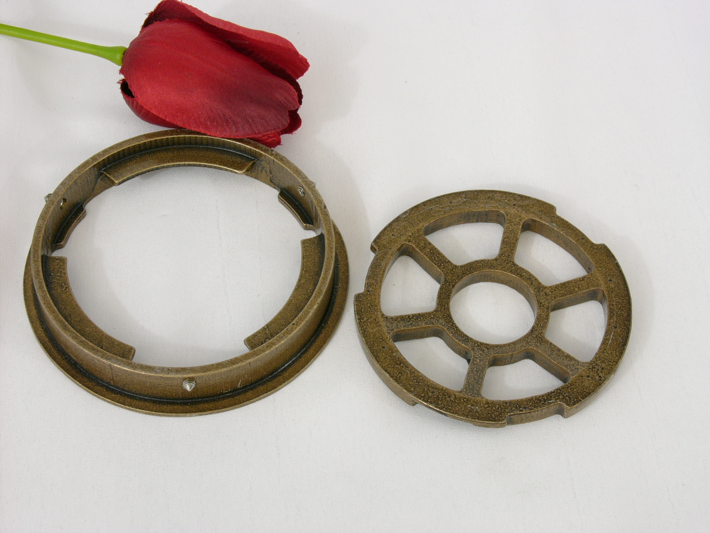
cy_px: 266
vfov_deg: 19.9
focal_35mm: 74
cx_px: 355
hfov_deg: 26.3
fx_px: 1518
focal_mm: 18.6
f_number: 8
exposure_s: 1/1.6
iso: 100
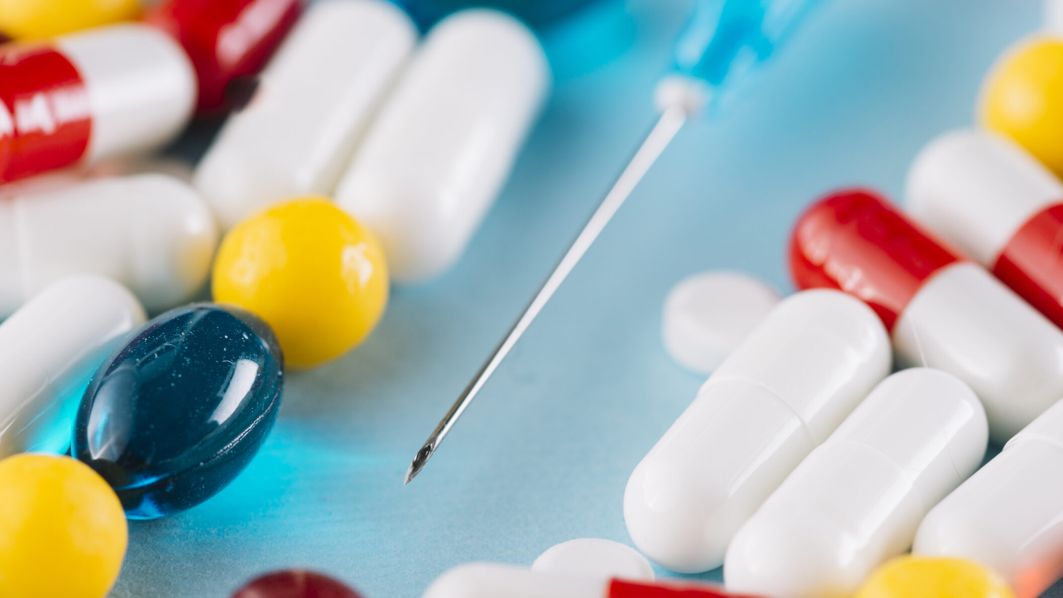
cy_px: 356
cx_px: 563
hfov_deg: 16.1
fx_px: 3749
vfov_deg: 9.1
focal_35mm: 133
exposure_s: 1/160
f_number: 10
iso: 160
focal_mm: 105
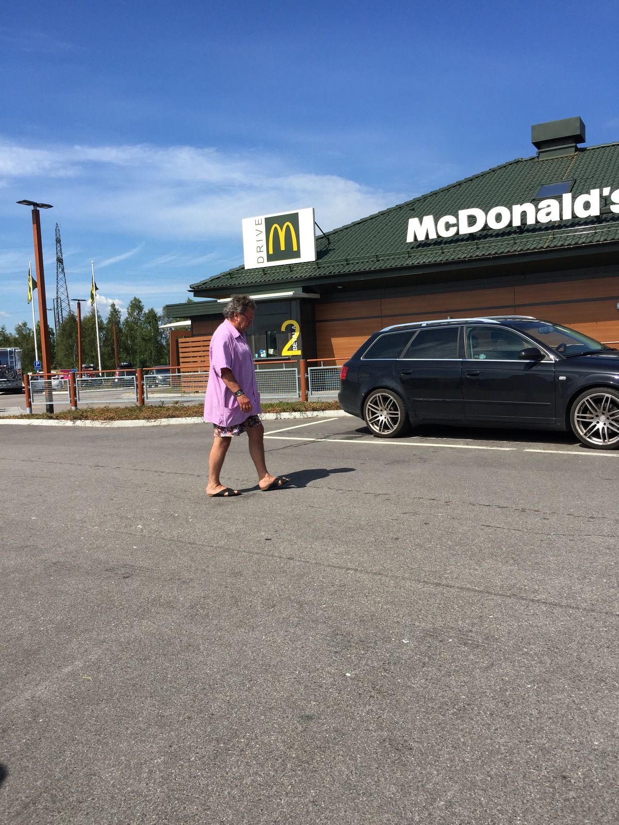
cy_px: 412
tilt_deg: -2.8
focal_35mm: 29
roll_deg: +2.5
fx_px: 691
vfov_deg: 61.7
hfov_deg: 48.2
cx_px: 310
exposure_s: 1/2198
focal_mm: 4.15
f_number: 2.2
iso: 32
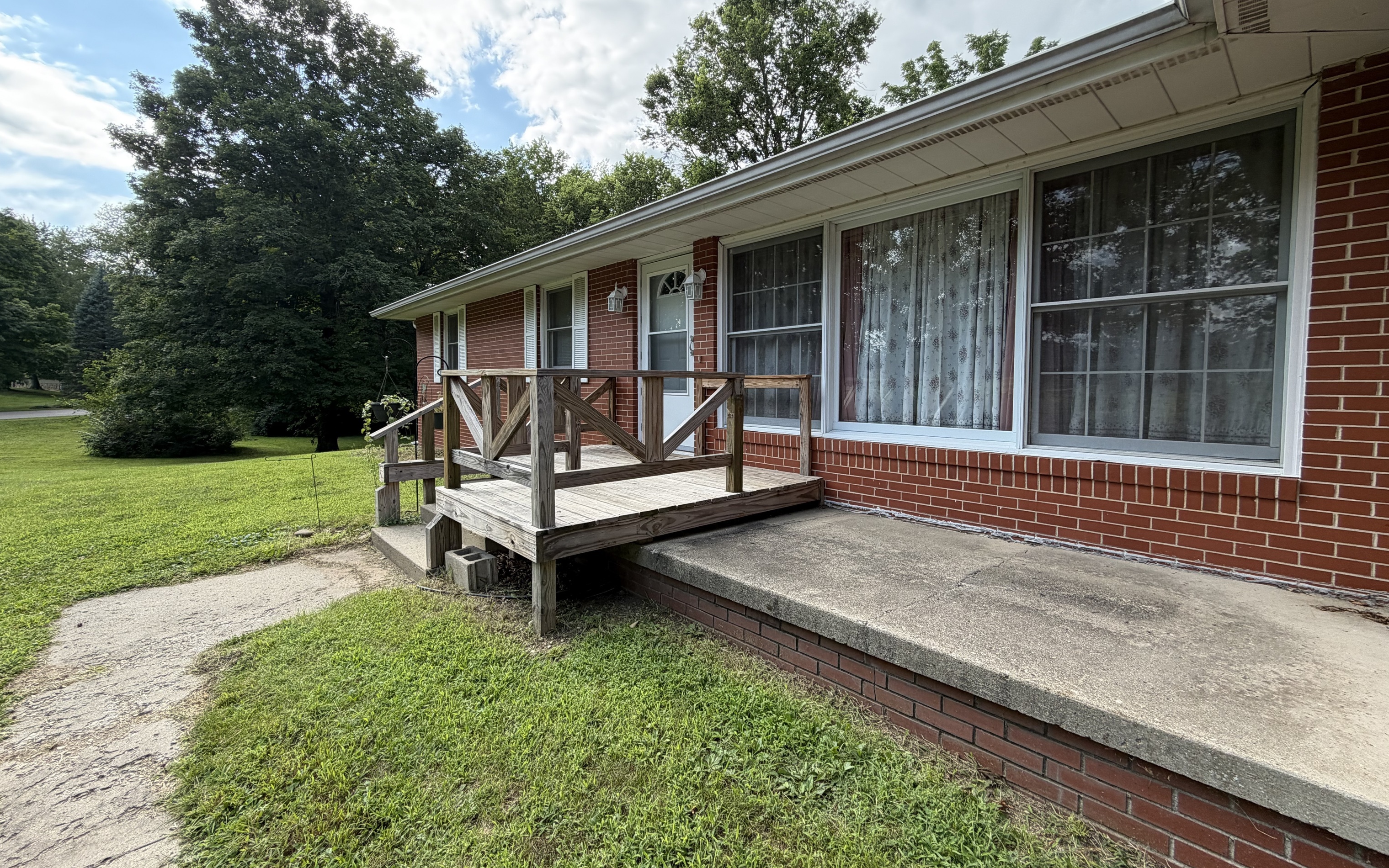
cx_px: 694
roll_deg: -0.6
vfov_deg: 74.7
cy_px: 410
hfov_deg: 101.5
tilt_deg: -3.3
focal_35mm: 15
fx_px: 568
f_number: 2.2
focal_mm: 2.22
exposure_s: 1/465
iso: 64
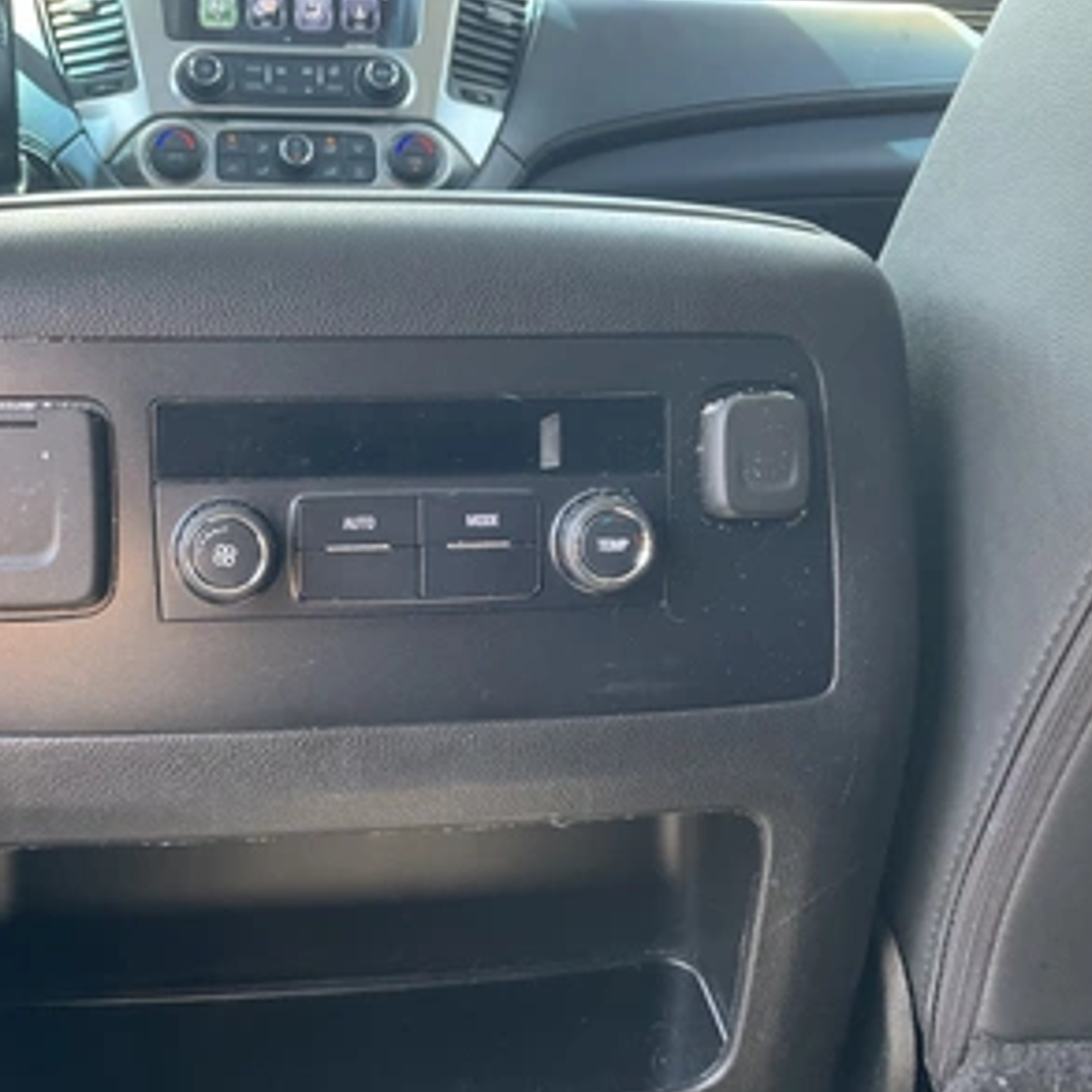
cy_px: 548
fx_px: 1249
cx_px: 403
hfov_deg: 46.8
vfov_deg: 47.2
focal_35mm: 35
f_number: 1.8
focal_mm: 3
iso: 100
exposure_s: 1/60
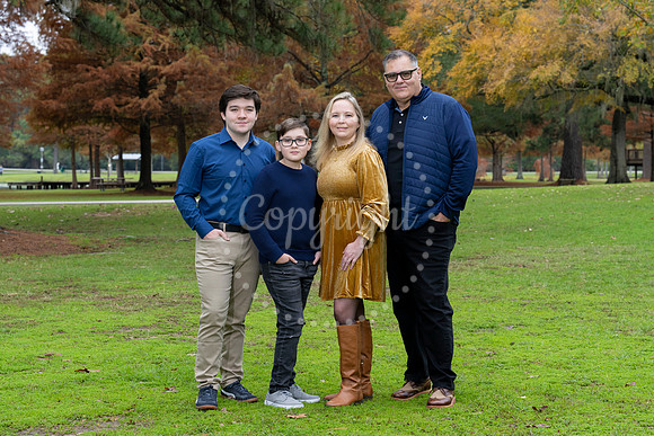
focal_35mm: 82
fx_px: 1485
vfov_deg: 16.7
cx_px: 349
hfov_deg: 24.8
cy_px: 184
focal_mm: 70
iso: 320
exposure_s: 1/125
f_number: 6.3
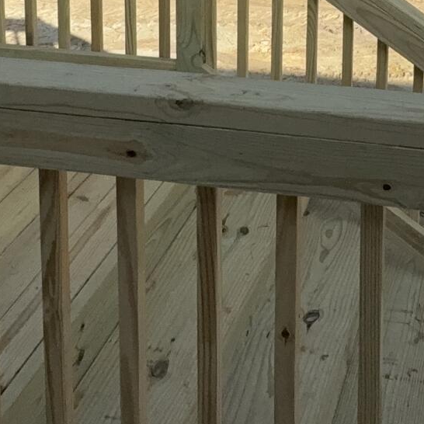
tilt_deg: -7.4
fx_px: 942
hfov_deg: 24.7
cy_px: -200
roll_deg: +0.6
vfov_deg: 21.5
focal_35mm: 68
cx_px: 367
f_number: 2.2
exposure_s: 1/1211
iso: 50
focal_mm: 2.22
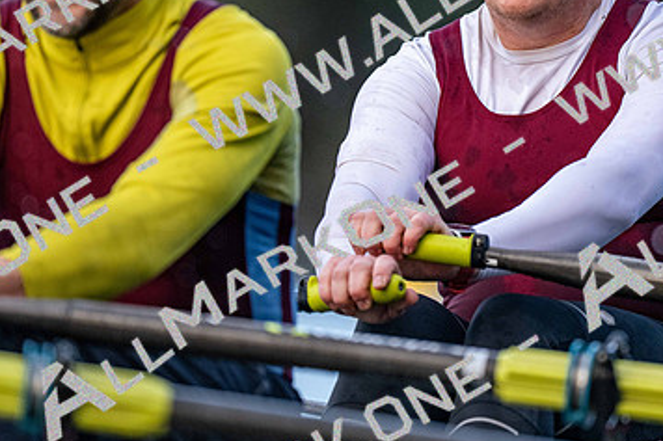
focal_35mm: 978
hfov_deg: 2.1
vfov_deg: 1.4
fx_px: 18002
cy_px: 155
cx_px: 419
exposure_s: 1/2500
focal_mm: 600
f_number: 4
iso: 2500
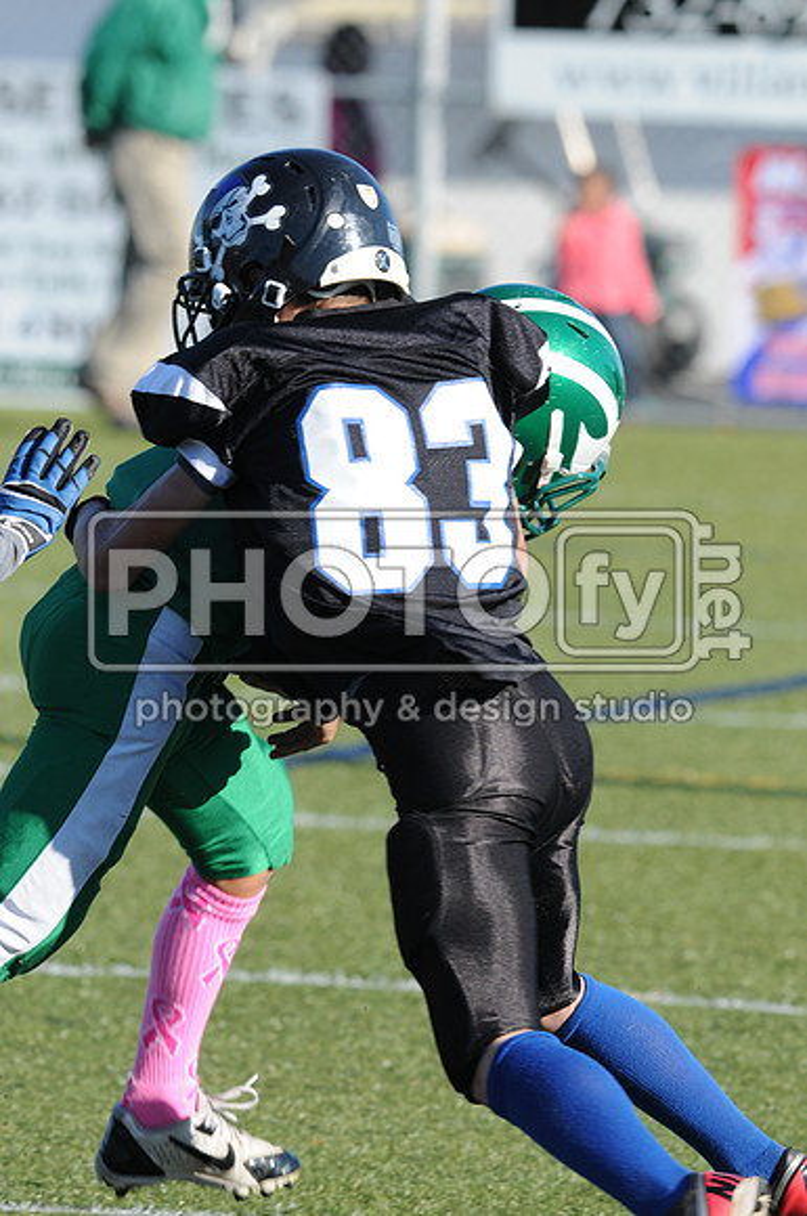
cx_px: 404
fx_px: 15175
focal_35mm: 450
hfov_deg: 3.0
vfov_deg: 4.6
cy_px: 608
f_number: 6.3
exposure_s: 1/500
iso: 200
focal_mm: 300
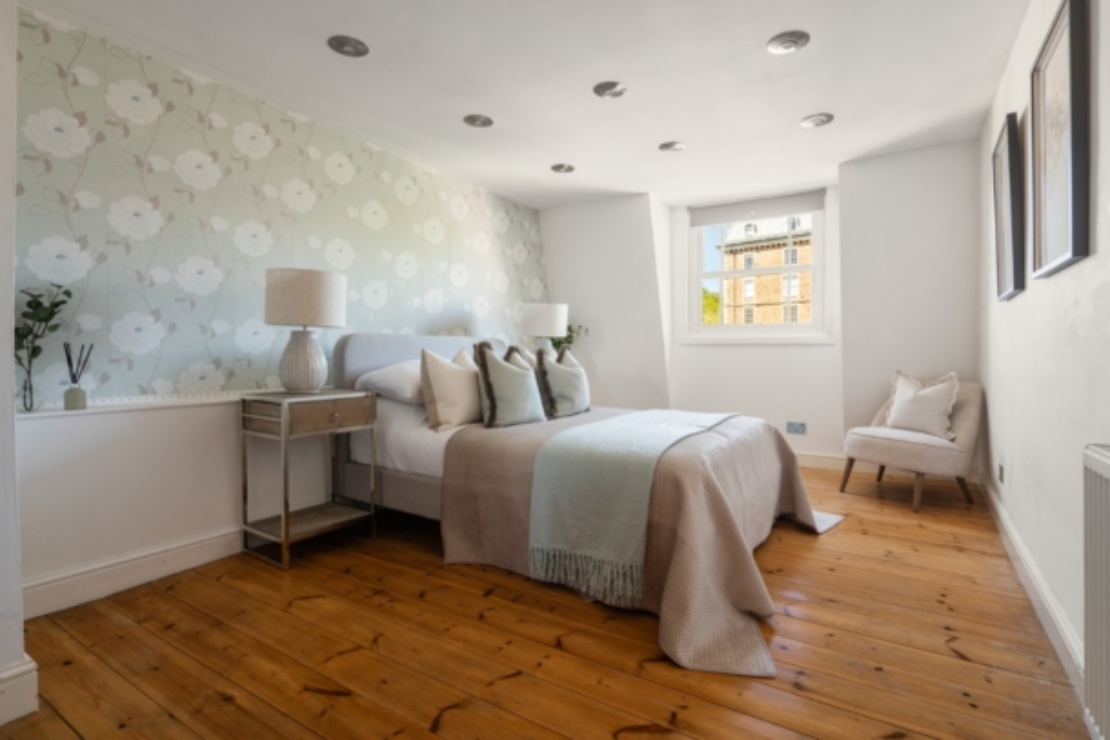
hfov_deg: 91.6
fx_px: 540
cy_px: 370
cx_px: 555
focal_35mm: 18
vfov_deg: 68.9
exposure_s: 1/3
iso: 640
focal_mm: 17.5
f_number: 9
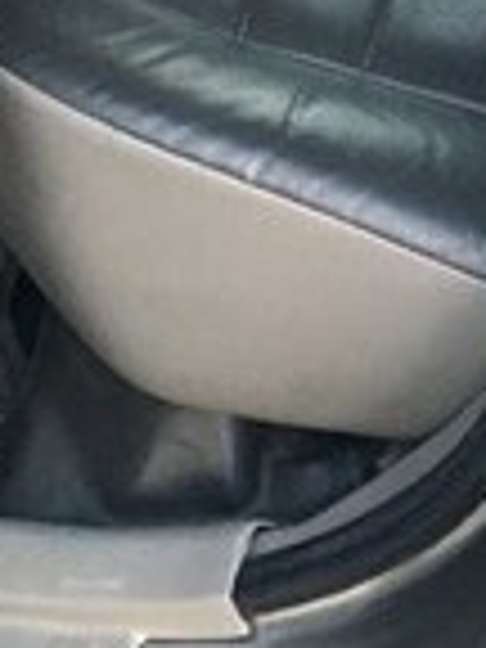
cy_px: -274
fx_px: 1872
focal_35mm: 100
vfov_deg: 17.9
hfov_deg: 14.7
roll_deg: -0.8
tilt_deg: -28.0
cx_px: 374
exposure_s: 1/25
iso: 200
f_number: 2.2
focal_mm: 4.15
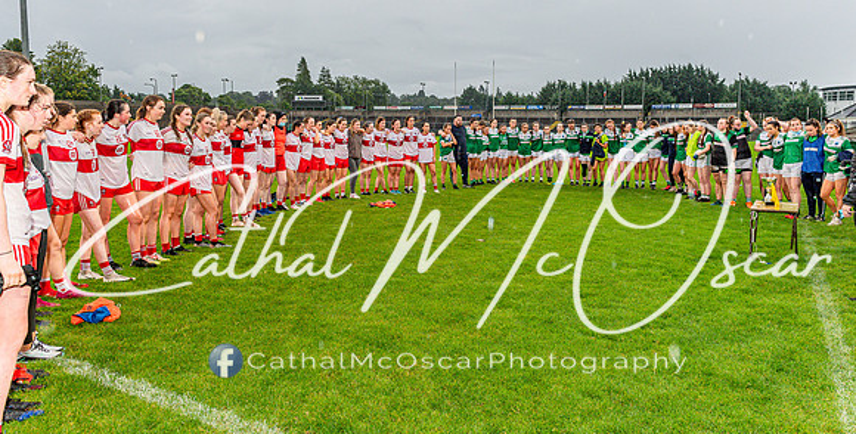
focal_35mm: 26
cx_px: 435
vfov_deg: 40.8
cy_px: 169
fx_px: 579
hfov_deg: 72.9
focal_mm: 24
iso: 1600
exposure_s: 1/200
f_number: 3.5
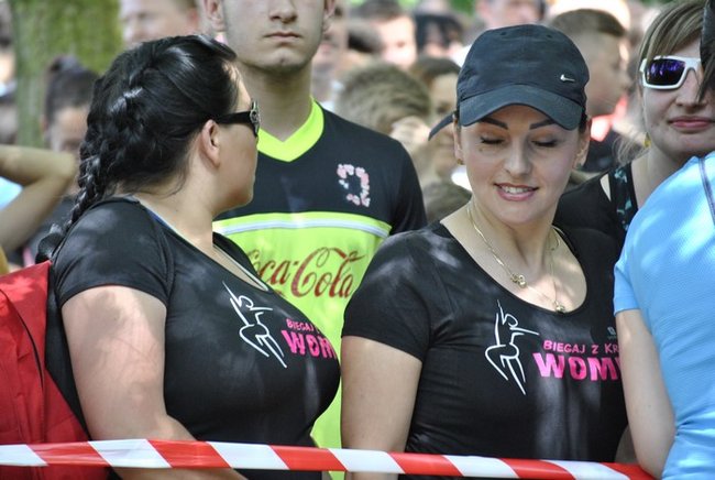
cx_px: 358
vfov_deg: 7.4
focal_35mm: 188
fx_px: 3731
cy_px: 240
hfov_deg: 10.9
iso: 800
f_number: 4.8
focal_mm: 125
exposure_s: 1/125
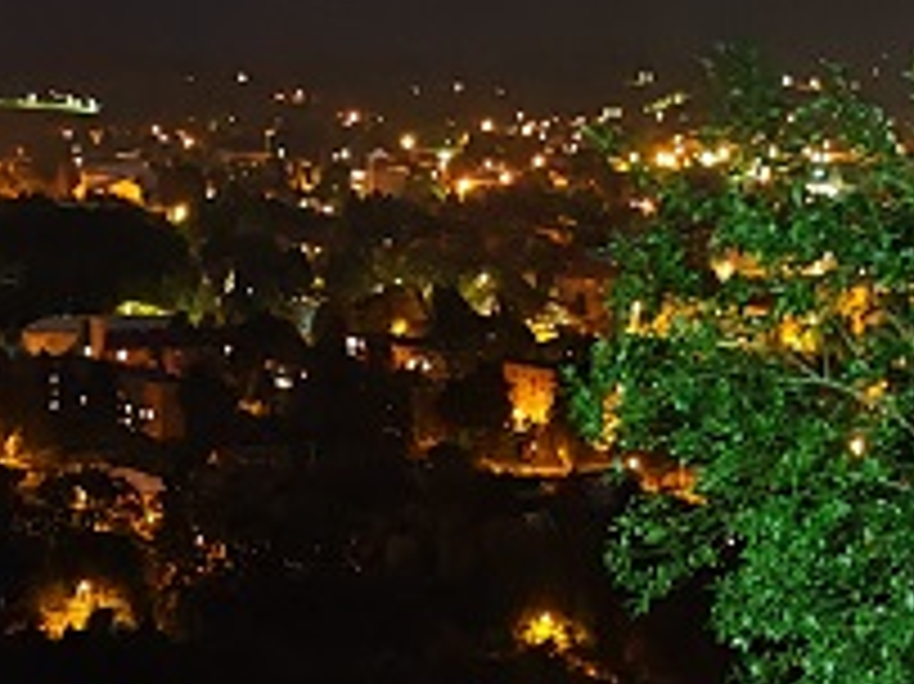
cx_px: 266
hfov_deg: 19.0
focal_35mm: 103
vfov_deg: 14.3
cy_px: 423
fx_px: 2718
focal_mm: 6.92
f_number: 1.9
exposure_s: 1/4
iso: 7665
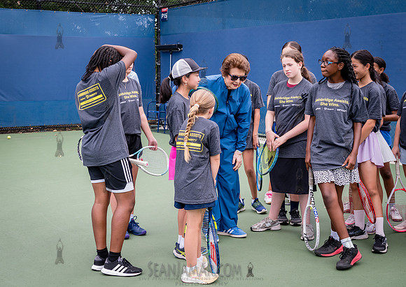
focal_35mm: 55
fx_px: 633
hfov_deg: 35.5
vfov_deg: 25.6
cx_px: 200
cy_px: 130
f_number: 4.5
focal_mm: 44
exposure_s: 1/320
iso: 400
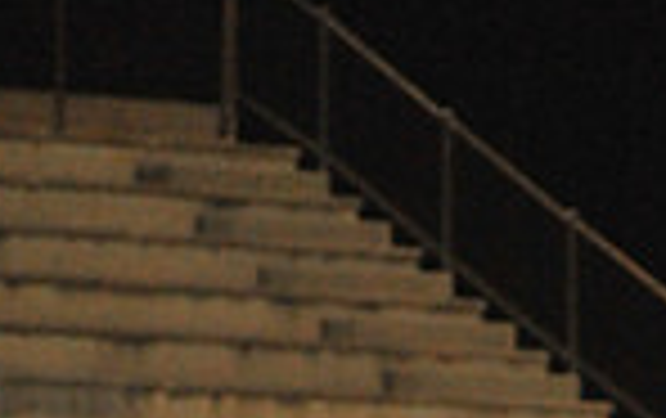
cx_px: 513
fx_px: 14488
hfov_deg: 2.6
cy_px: 1294
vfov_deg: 1.6
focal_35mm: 797
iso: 6400
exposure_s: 1/320
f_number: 4
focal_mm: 200
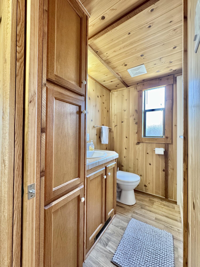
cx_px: 100
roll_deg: -0.2
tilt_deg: +0.5
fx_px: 108
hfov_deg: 85.7
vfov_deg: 102.1
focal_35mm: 14
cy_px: 134
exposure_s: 1/60
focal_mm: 2.22
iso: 250
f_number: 2.2
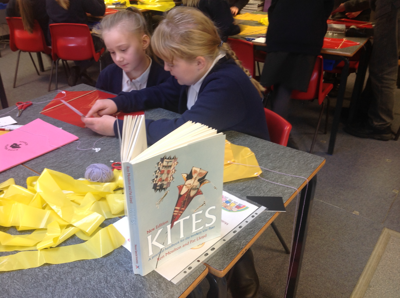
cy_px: 149
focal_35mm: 35
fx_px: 404
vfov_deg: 40.6
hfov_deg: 52.7
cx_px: 200
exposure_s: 1/15
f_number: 2.4
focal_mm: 4.28
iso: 50
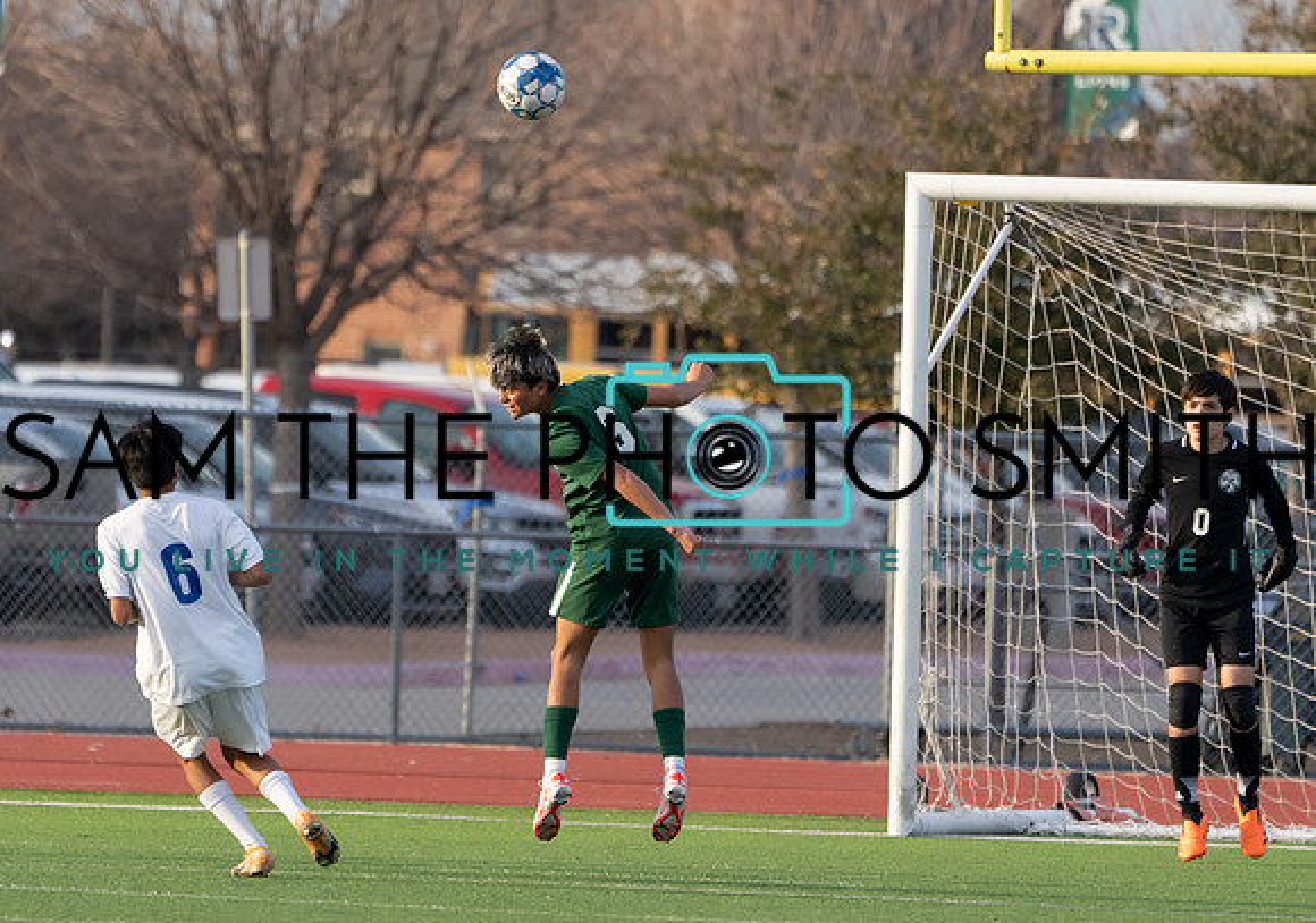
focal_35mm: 663
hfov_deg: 3.1
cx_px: 593
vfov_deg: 2.1
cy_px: 452
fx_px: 24619
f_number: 5.6
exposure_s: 1/1250
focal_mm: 400
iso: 800
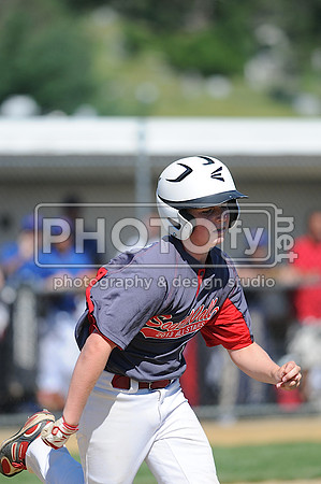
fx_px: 6032
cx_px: 160
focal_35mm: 450
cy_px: 242
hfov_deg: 3.0
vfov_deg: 4.6
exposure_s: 1/1600
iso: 200
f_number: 4
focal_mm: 300
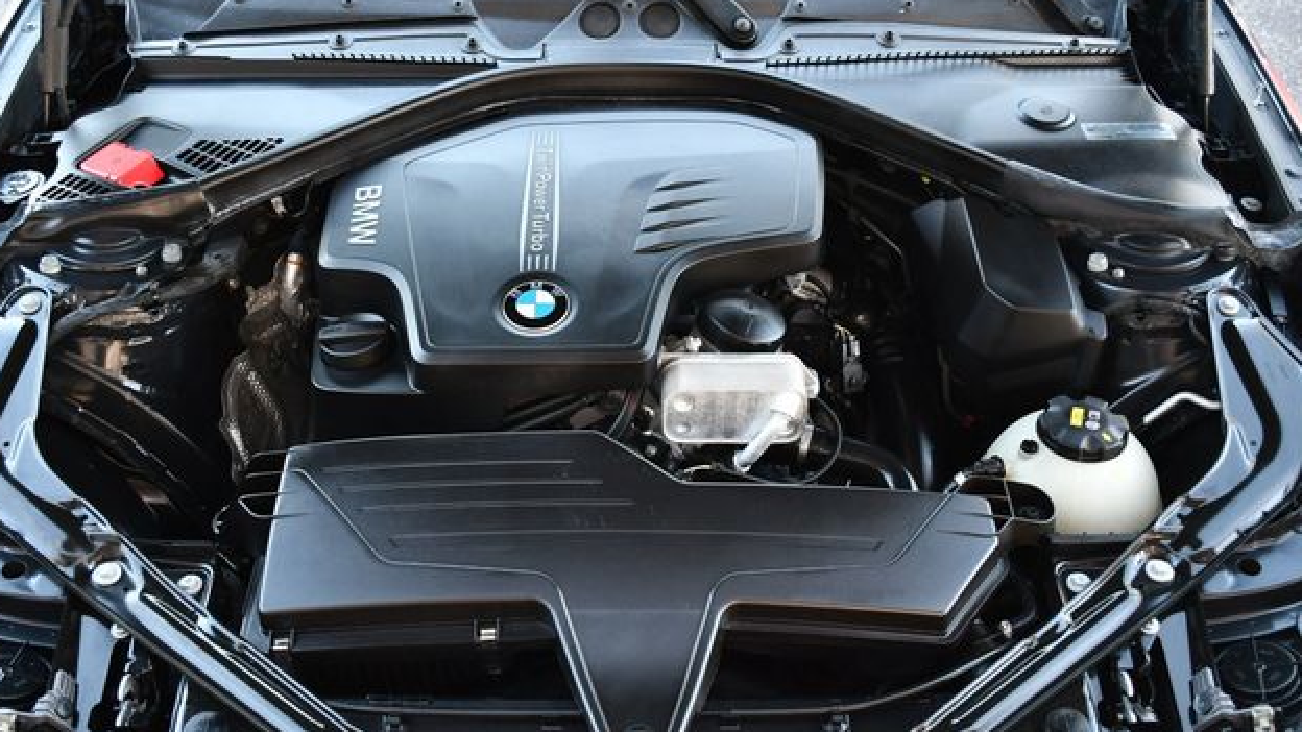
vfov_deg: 27.7
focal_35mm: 43
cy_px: 327
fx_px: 1485
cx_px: 636
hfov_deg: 47.4
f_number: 3.8
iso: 800
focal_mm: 20
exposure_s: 1/160
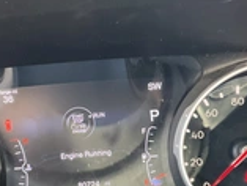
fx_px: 528
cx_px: 104
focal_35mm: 74
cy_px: 145
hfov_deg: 26.3
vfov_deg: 19.7
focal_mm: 3
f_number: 1.8
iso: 160
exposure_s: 1/60
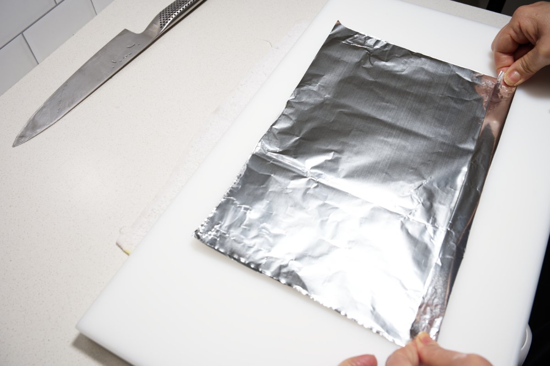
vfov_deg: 41.1
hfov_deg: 58.7
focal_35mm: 32
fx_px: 489
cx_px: 275
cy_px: 183
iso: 100
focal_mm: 32
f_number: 8
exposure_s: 1/100
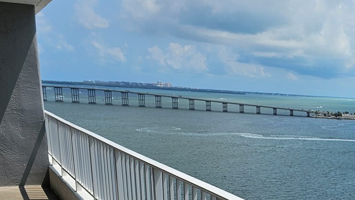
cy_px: 253
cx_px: 390
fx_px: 593
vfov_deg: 18.0
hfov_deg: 30.0
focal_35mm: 63
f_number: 1.7
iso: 10
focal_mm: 6.3
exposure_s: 1/1542
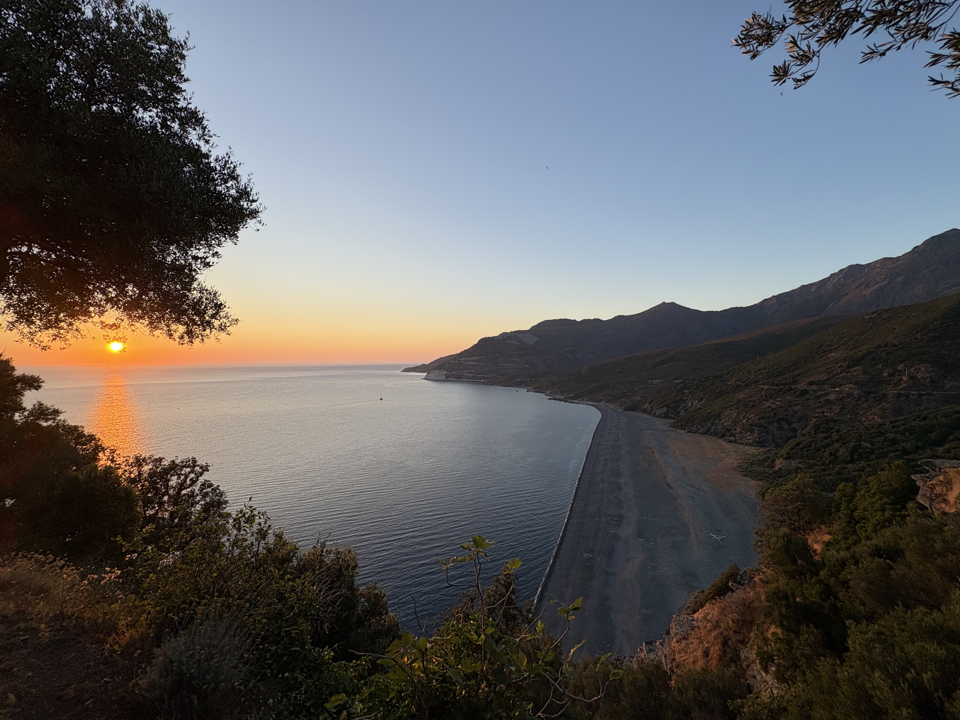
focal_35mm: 15
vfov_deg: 81.7
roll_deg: +1.0
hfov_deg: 98.2
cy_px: 349
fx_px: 416
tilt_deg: +2.5
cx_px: 475
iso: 40
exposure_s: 1/552
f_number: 2.2
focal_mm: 2.22
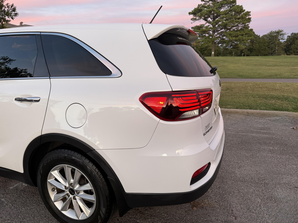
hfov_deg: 71.6
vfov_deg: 56.8
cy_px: 112
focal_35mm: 24
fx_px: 207
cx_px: 149
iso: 200
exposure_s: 1/121
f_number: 1.78
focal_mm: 6.76
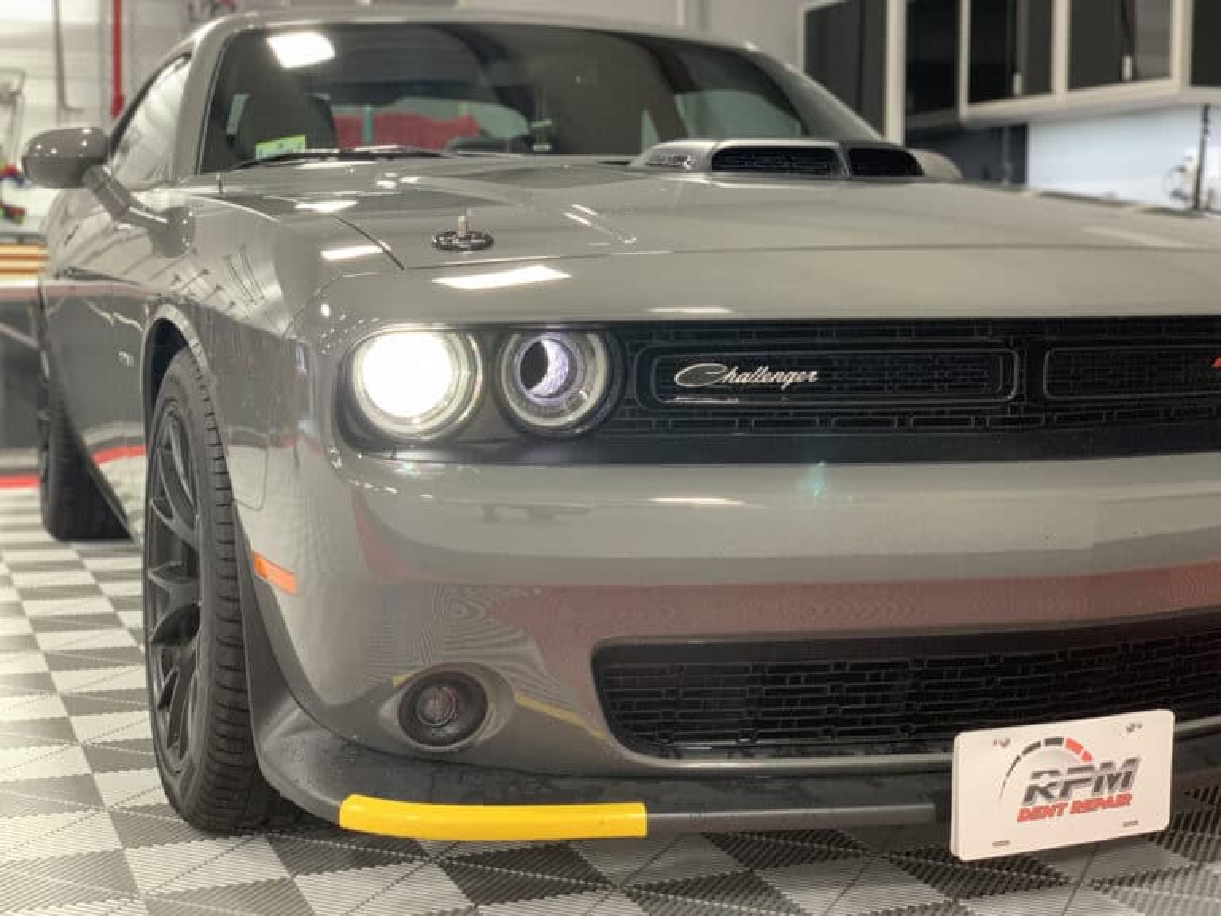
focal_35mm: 52
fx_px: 1834
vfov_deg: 28.0
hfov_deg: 36.8
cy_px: 458
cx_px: 610
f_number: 2.4
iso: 160
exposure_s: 1/60
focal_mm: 6
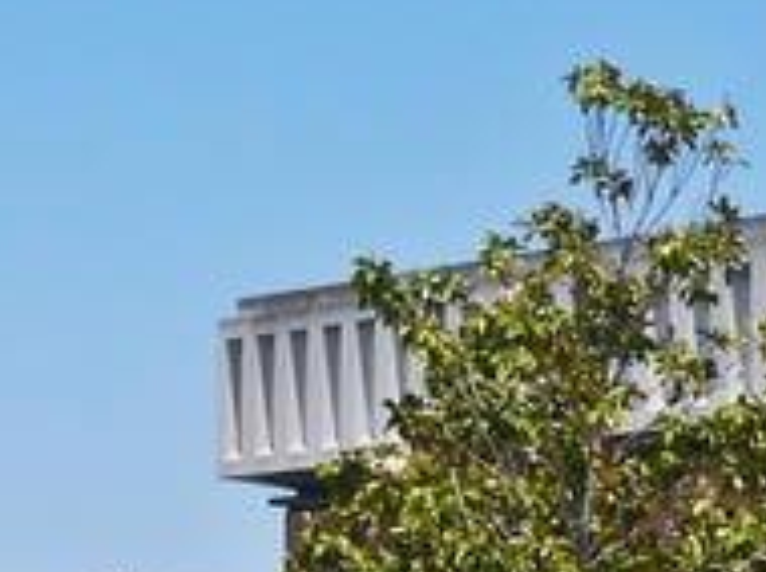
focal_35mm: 177
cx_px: 145
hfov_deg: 11.1
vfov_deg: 8.4
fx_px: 3912
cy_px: 471
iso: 160
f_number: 9
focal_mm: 14
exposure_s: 1/500
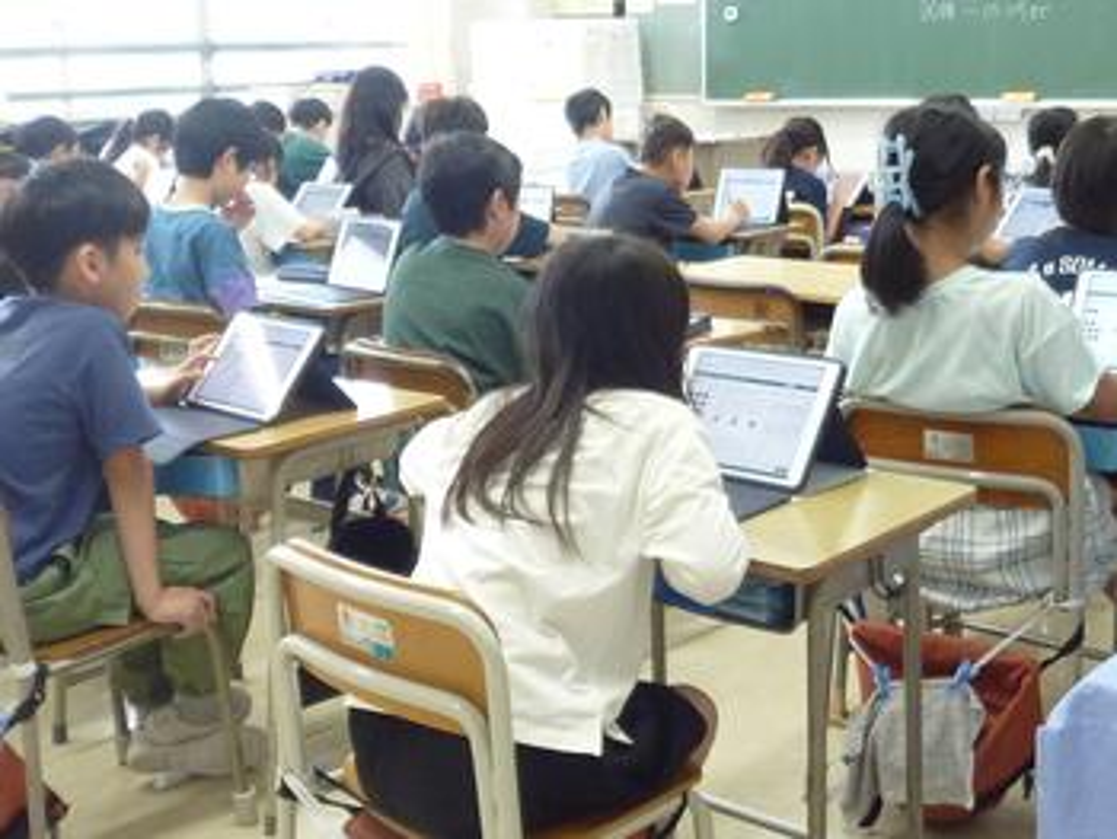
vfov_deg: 30.3
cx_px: 558
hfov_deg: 39.6
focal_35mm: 48
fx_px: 1550
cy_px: 420
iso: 250
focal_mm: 4.4
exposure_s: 1/30
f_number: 3.3
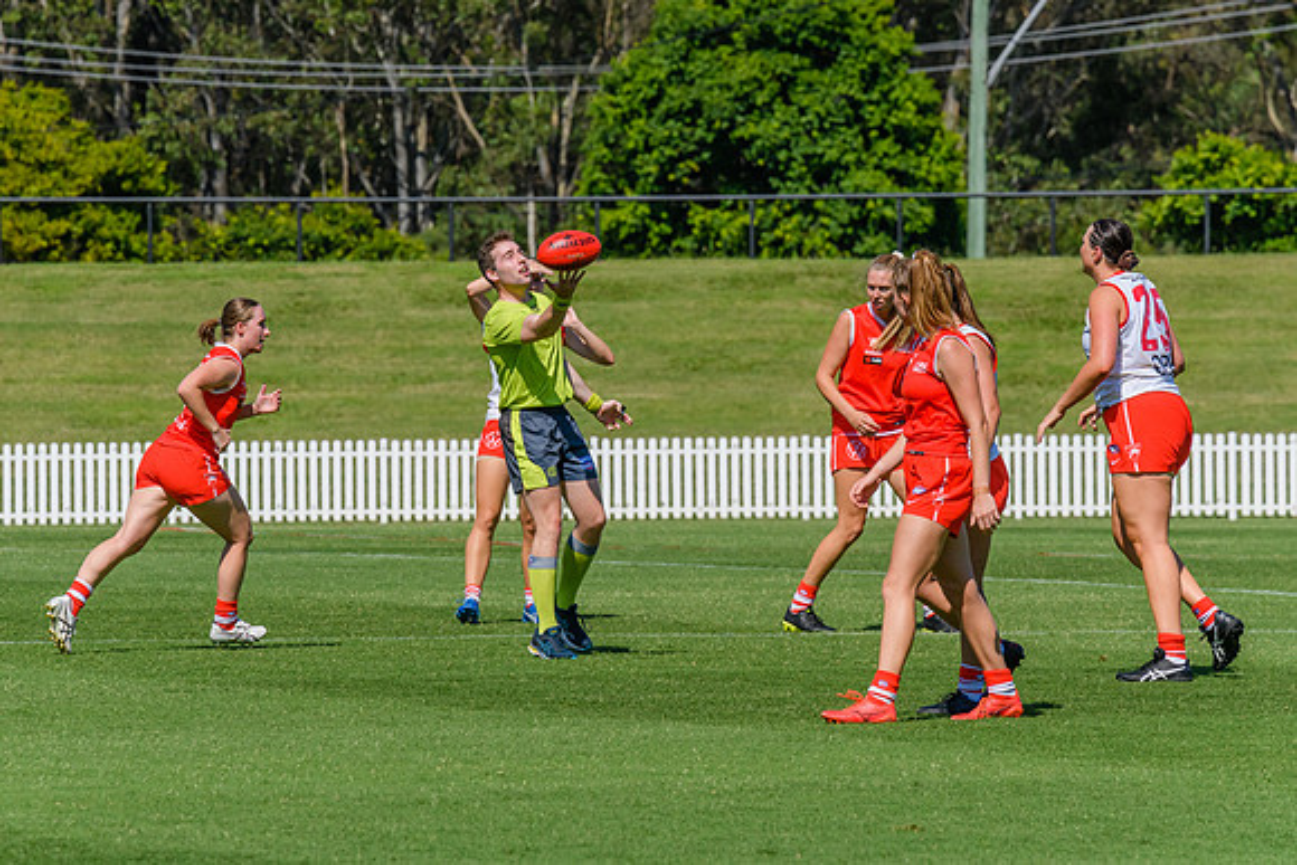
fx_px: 12963
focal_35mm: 360
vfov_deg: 3.8
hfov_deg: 5.7
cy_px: 370
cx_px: 591
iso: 800
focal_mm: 280
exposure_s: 1/2000
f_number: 9
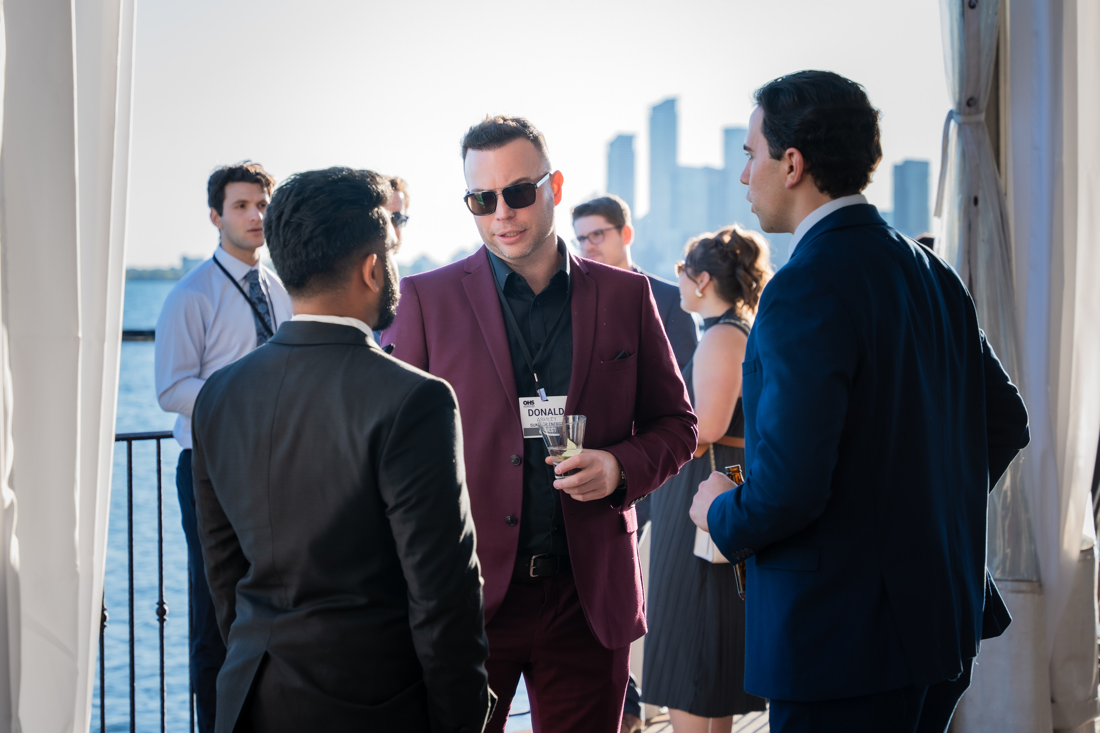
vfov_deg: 17.0
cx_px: 499
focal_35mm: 80
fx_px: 2454
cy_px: 315
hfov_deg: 25.3
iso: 100
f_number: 4
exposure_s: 1/200
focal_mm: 70
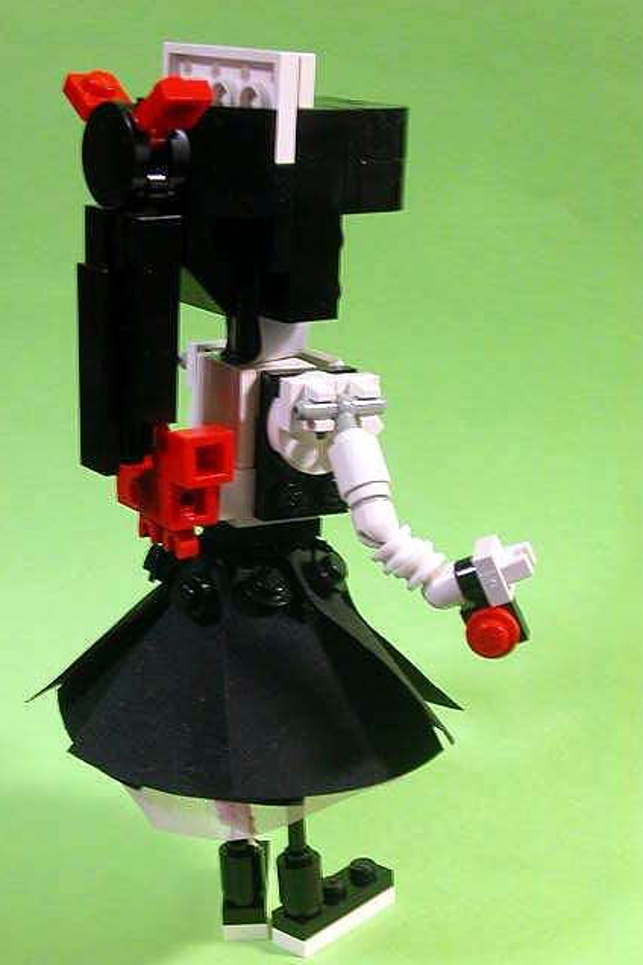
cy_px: 481
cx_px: 290
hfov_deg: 20.3
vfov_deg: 30.1
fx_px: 1795
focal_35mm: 67
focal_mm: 9.7
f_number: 3.5
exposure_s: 1/7
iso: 100
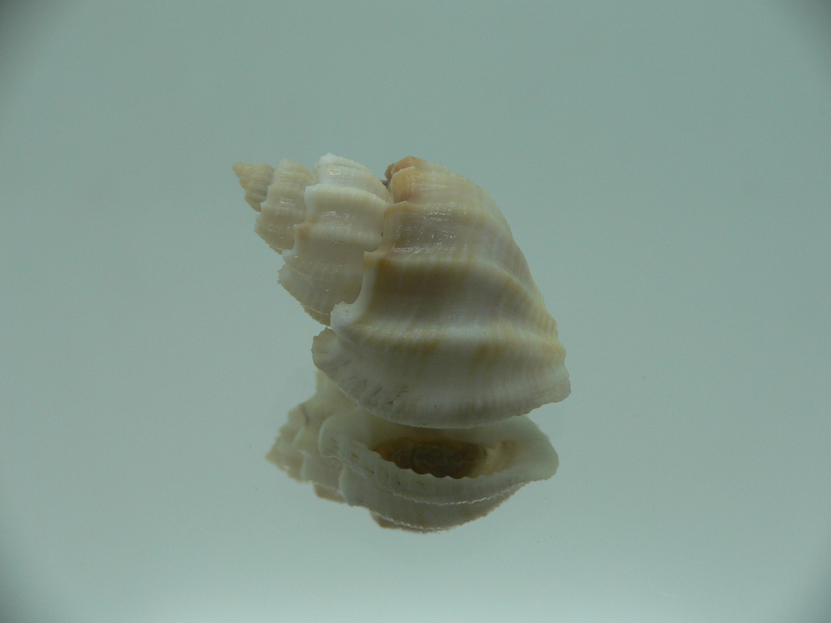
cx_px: 416
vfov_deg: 40.7
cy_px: 312
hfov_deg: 52.6
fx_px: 840
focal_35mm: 35
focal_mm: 4.6
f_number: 2.8
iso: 80
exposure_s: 1/60
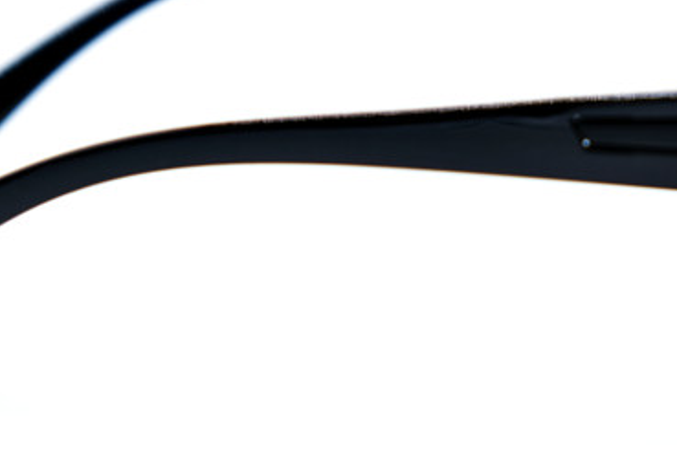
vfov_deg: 6.4
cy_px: 117
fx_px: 4024
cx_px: 550
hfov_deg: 9.6
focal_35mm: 214
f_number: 5
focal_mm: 52.7
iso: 160
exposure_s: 1/140
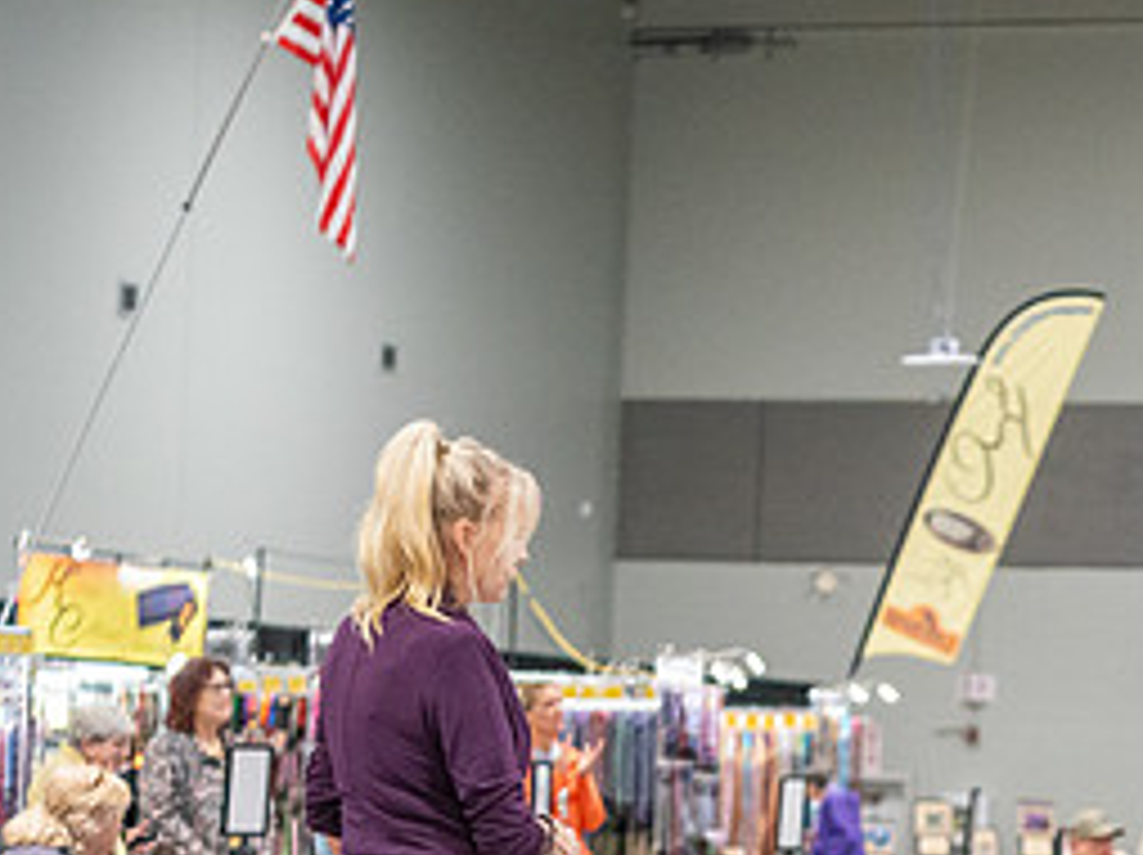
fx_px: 5080
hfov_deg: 12.7
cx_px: 1134
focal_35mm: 154
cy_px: 790
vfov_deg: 9.6
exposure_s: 1/250
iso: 6400
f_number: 2.8
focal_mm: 70
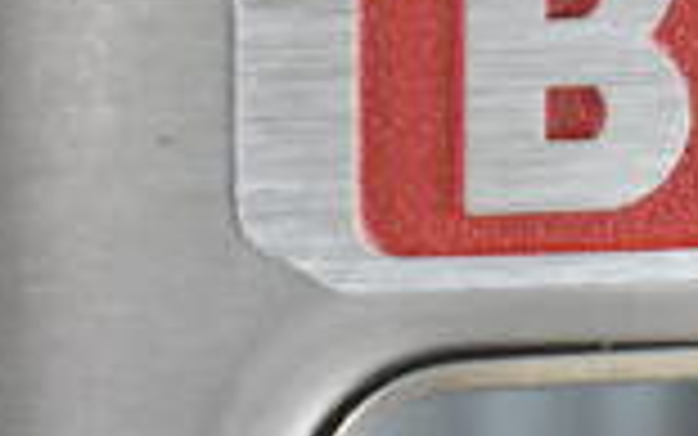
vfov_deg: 4.8
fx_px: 5157
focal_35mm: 271
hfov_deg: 7.5
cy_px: -160
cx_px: 1342
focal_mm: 45
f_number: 5
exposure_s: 1/80
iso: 7200
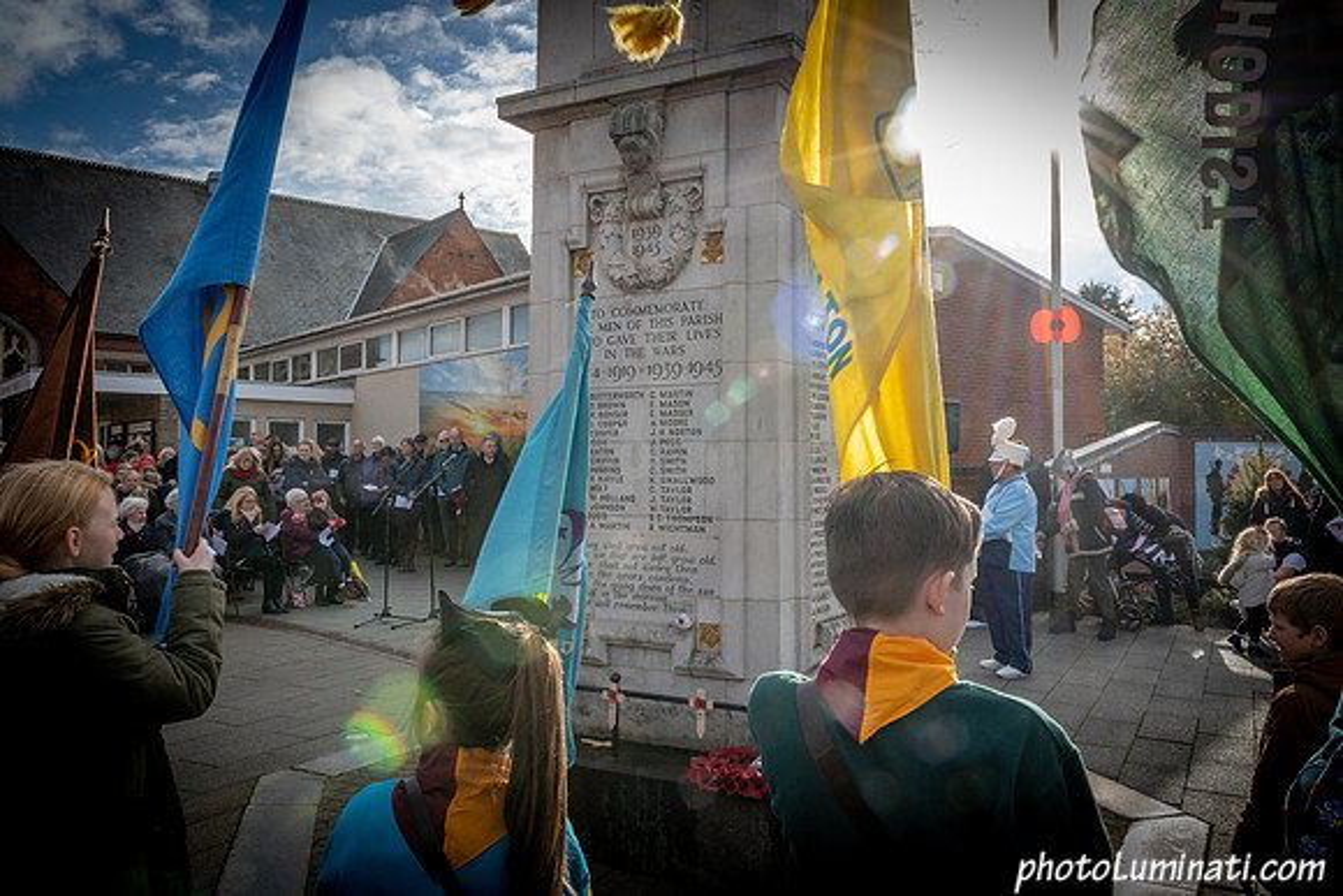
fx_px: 1075
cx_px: 672
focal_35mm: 29
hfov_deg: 64.0
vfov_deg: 45.3
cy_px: 448
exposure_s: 1/200
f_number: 16
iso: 640
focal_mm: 26
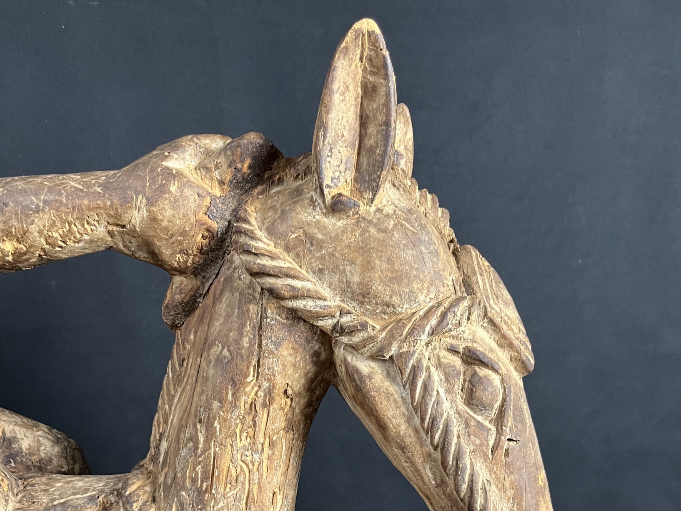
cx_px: 341
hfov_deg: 52.6
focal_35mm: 35
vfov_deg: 38.4
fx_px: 689
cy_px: 442
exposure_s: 1/60
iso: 250
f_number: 1.6
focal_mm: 5.1
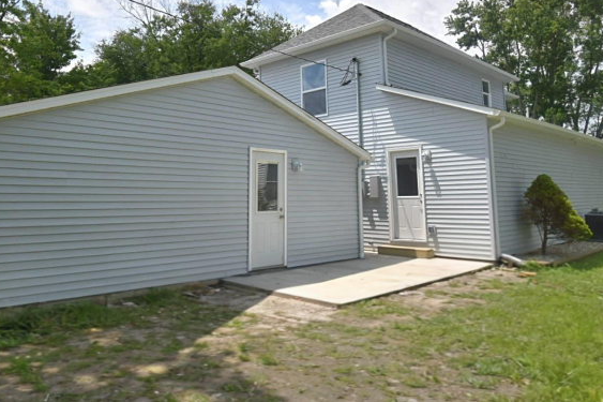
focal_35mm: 28
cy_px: 135
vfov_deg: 45.7
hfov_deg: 65.3
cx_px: 270
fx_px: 469
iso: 200
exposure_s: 1/1600
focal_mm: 14
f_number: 5
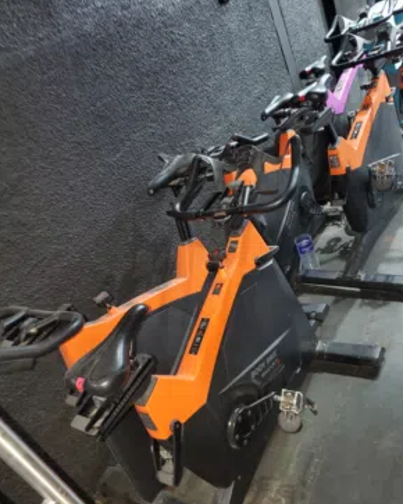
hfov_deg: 51.5
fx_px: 418
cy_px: 275
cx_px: 204
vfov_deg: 62.1
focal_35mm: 28
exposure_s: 1/10
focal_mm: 4.3
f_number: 1.5
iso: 160
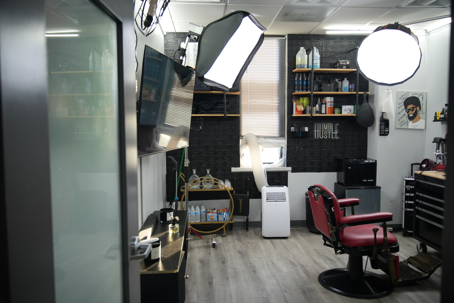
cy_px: 152
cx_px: 227
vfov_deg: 46.4
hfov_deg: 65.5
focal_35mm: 28
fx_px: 353
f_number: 2.8
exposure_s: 1/80
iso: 500
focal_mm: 28
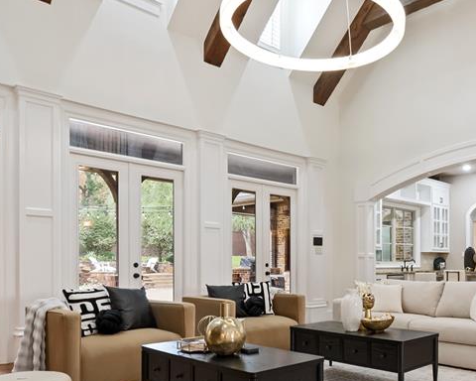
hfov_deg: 53.7
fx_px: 451
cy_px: 273
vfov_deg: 44.7
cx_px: 342
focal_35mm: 32
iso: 400
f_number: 8
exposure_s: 1/2.5
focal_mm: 16
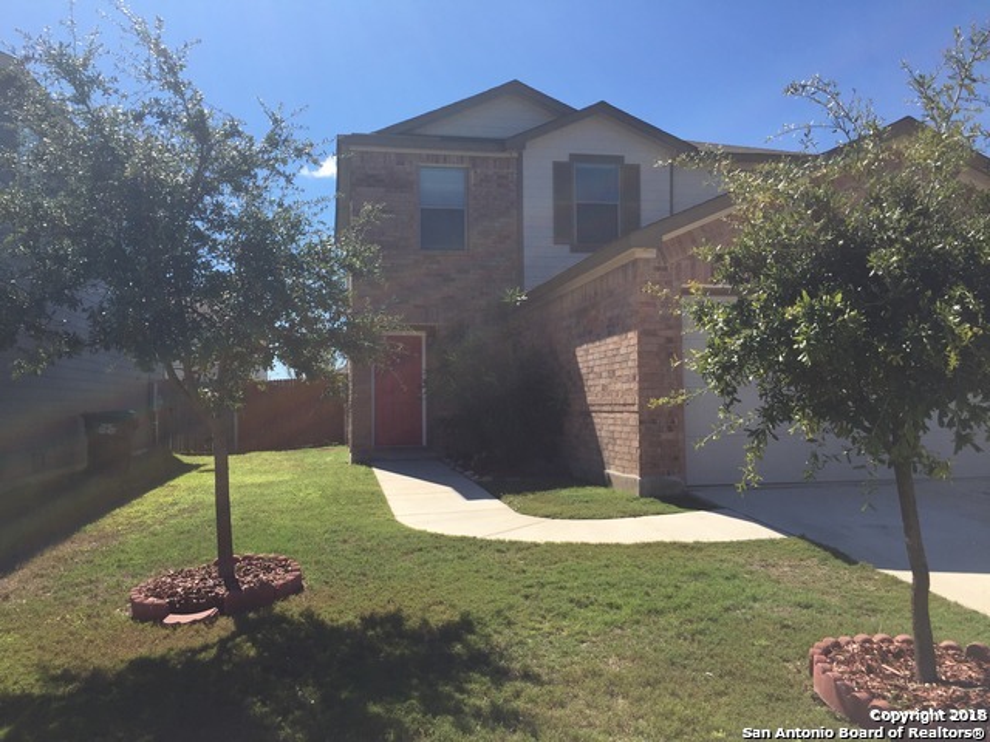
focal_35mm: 29
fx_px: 829
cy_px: 371
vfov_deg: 48.2
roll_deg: -0.2
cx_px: 495
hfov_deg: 61.7
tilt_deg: +1.4
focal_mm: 4.15
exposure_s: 1/2475
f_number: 2.2
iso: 32
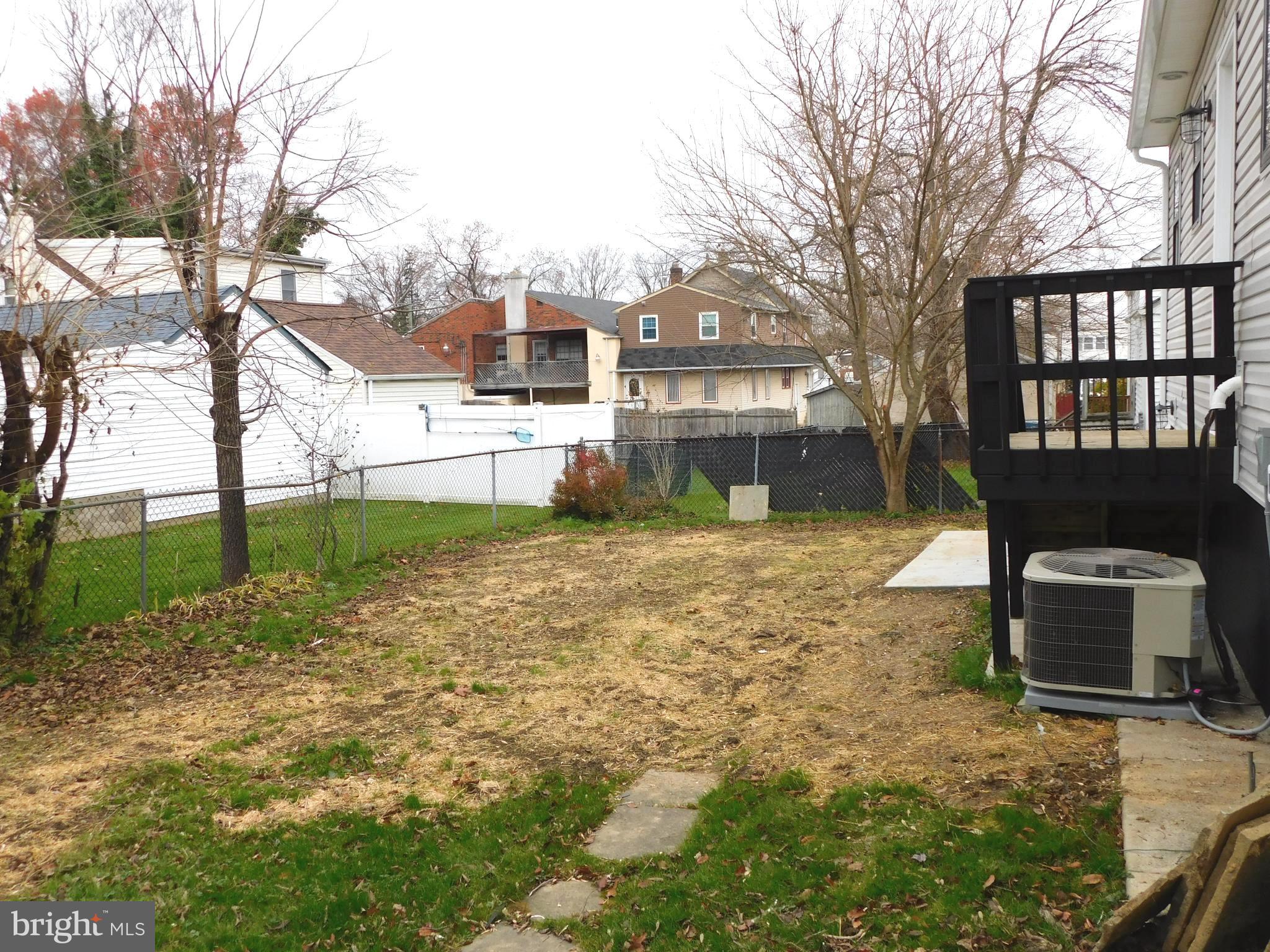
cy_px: 476
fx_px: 1101
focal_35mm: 30
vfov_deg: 46.8
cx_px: 635
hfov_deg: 60.0
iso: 125
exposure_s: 1/320
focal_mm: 5.3
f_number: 3.2
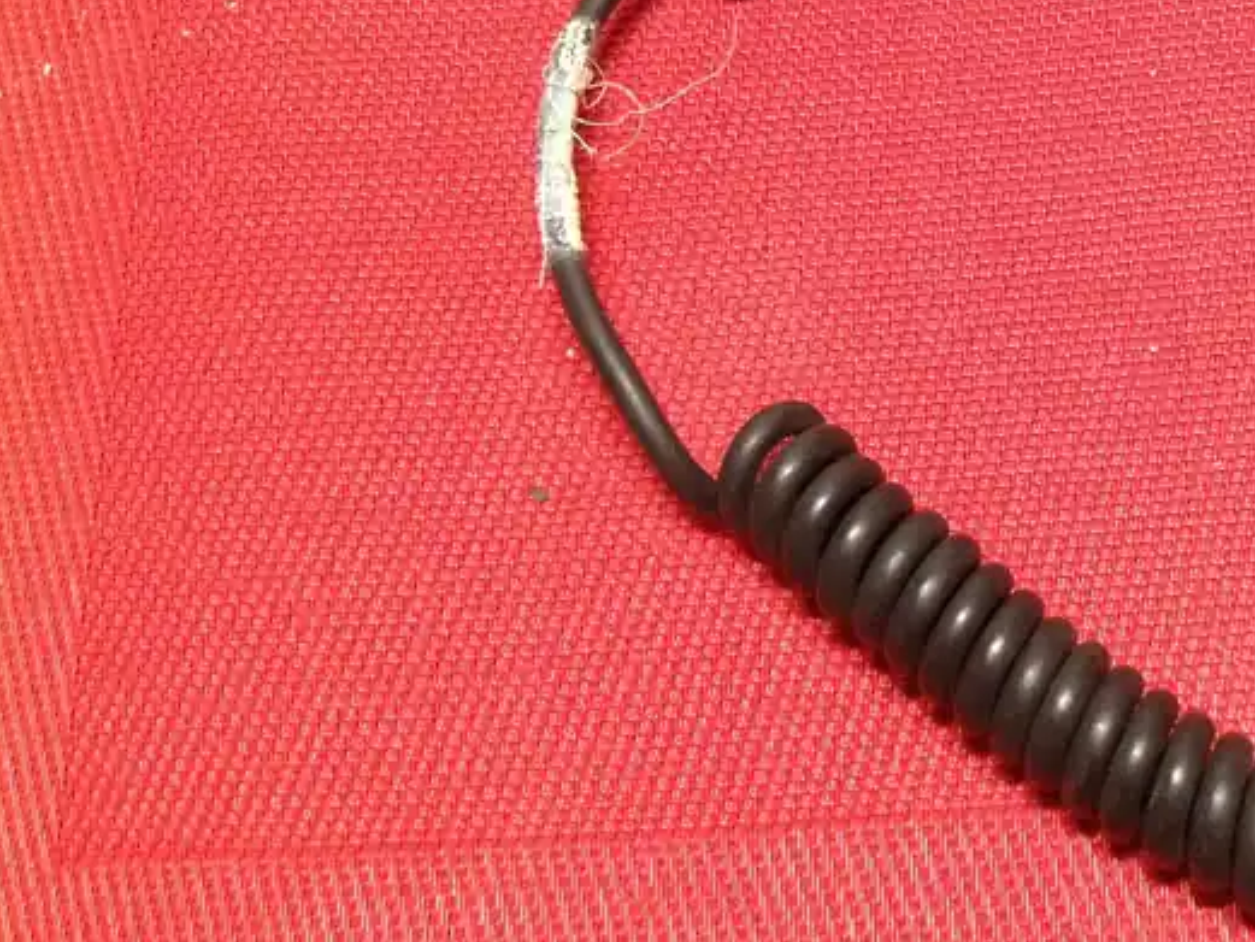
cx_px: 1188
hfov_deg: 27.6
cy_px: 128
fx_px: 2430
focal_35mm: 67
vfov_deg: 21.5
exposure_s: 1/15
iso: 400
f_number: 2.4
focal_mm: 4.28
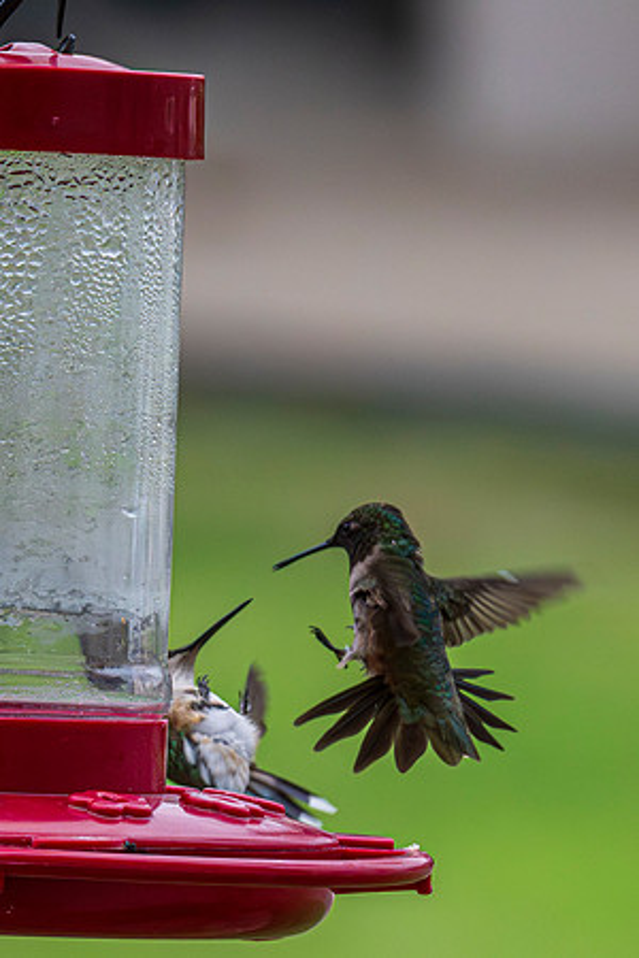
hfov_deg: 1.3
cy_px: 816
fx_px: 28582
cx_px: 183
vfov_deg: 1.9
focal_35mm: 1074
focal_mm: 420
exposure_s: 1/1250
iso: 4500
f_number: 16
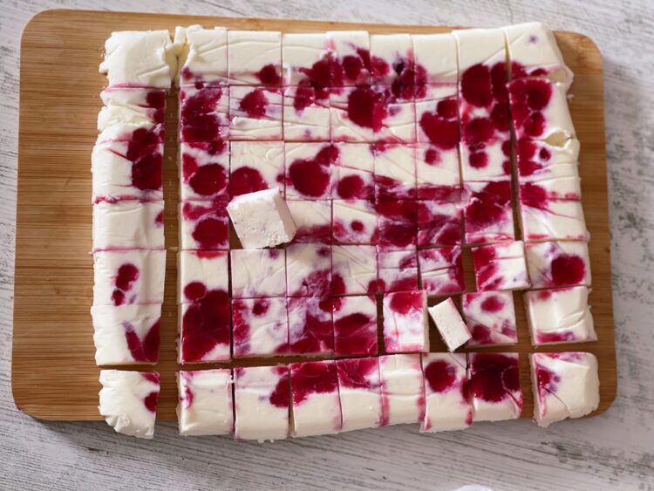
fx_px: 1210
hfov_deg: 30.3
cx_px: 327
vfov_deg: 22.9
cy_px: 246
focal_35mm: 64
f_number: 2.2
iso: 125
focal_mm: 7.5
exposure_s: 1/121
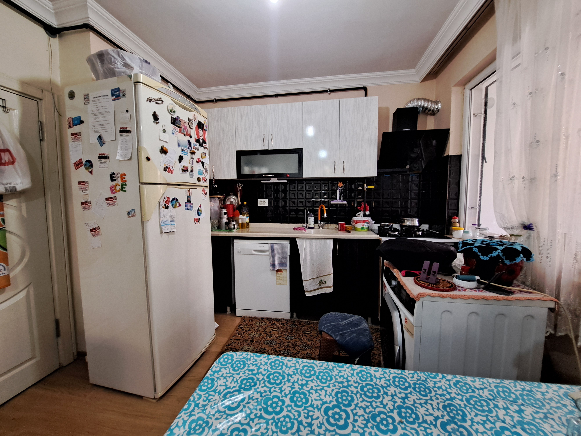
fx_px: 218
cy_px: 218
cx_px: 290
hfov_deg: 106.2
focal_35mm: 13
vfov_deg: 89.9
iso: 200
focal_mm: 1.74
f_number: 2.2
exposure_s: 1/33
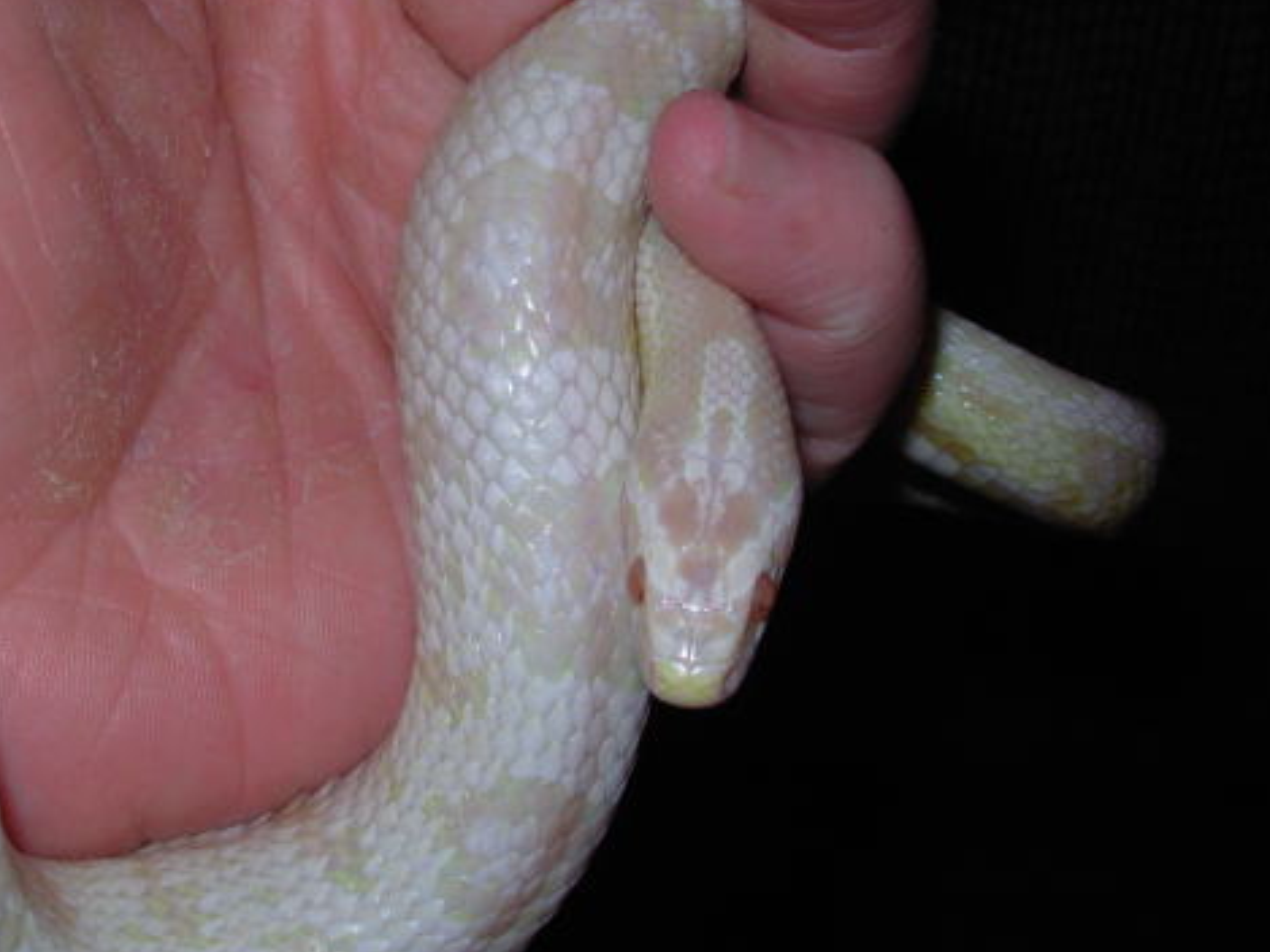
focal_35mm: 57
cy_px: 352
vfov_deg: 25.6
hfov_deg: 33.2
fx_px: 2092
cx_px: 336
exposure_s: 1/32
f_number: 4.9
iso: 50
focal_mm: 6.3
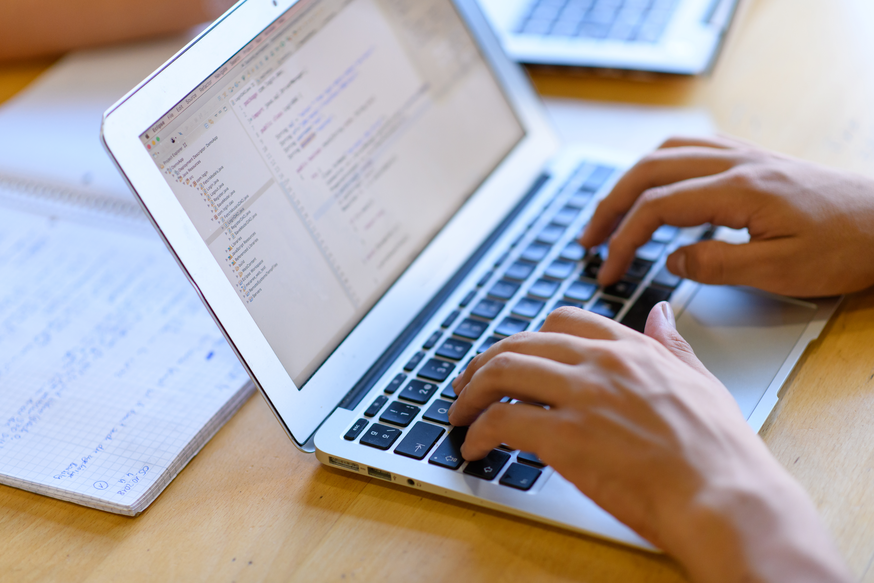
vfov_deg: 16.1
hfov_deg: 23.9
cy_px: 292
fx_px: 2063
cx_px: 437
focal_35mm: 85
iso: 800
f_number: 2
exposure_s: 1/400
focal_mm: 85
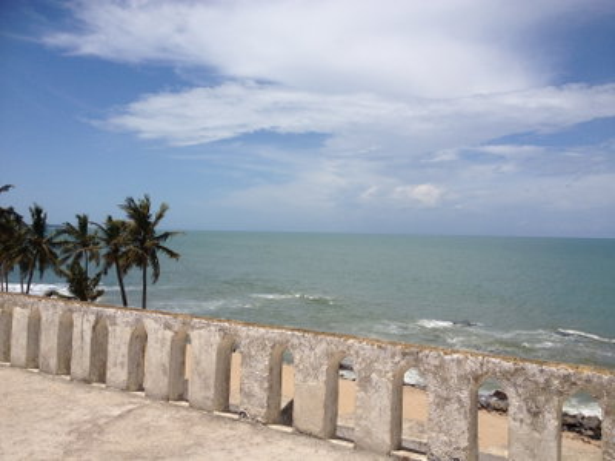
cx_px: 308
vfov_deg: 40.7
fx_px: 622
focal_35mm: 35
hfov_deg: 52.6
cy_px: 230
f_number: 2.4
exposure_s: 1/3953
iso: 50
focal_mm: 4.28
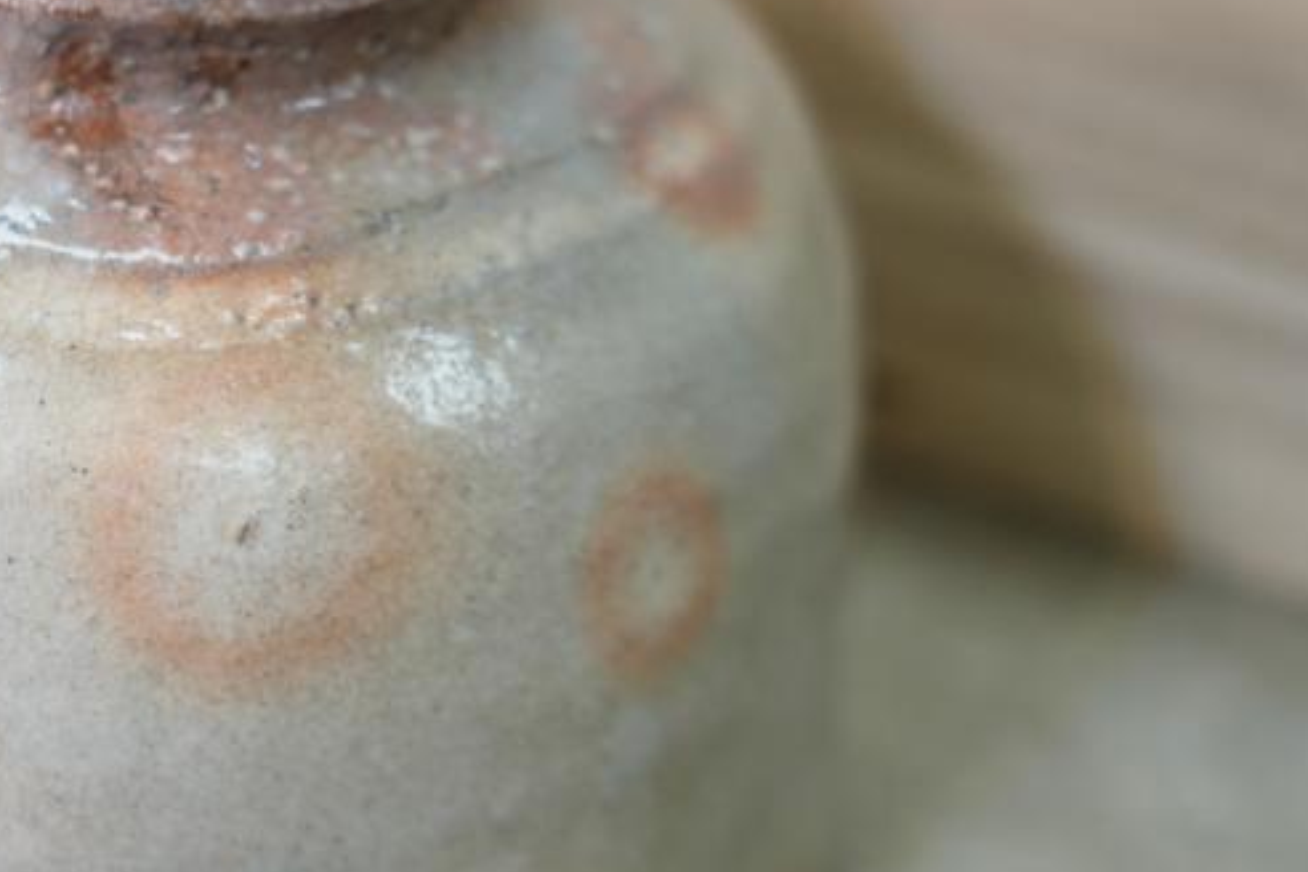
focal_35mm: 196
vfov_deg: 7.0
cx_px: -40
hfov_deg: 10.4
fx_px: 7121
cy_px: 408
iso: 640
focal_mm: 89
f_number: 4
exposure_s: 1/100
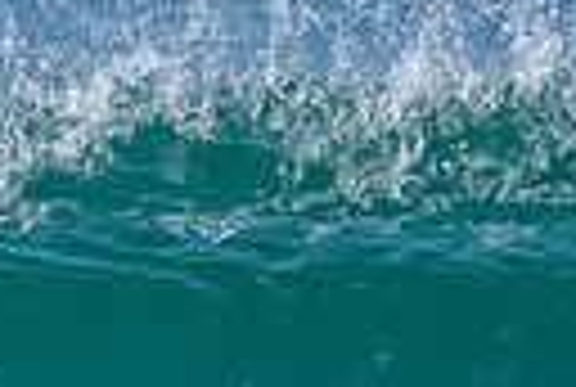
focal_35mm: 4966
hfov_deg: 0.4
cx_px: -41
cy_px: 186
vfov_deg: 0.3
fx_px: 79641
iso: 400
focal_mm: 800
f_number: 6.3
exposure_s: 1/2000
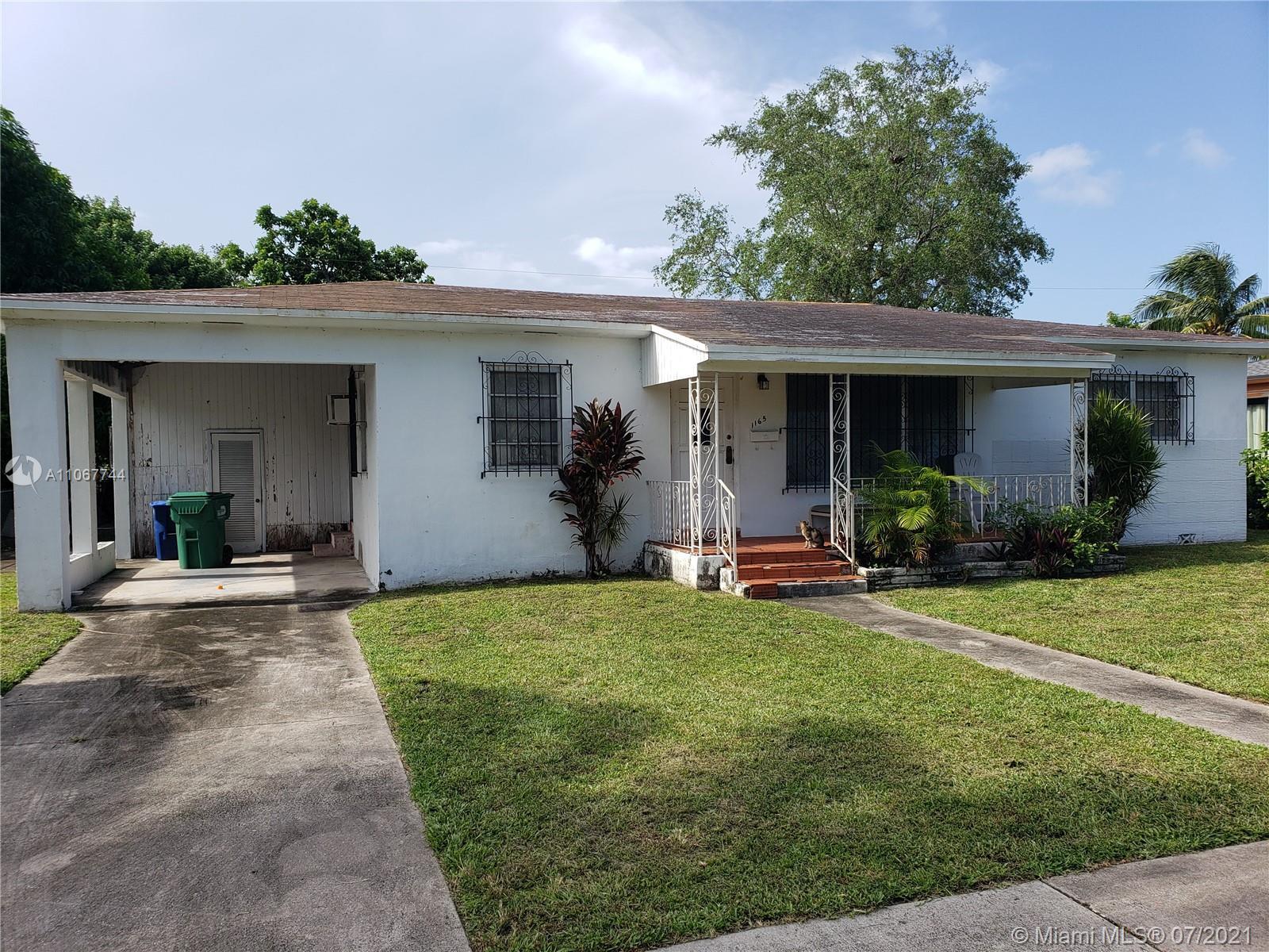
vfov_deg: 53.1
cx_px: 634
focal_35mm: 26
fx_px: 953
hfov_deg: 67.3
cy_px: 476
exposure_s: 1/965
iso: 50
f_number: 2.4
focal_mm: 4.3
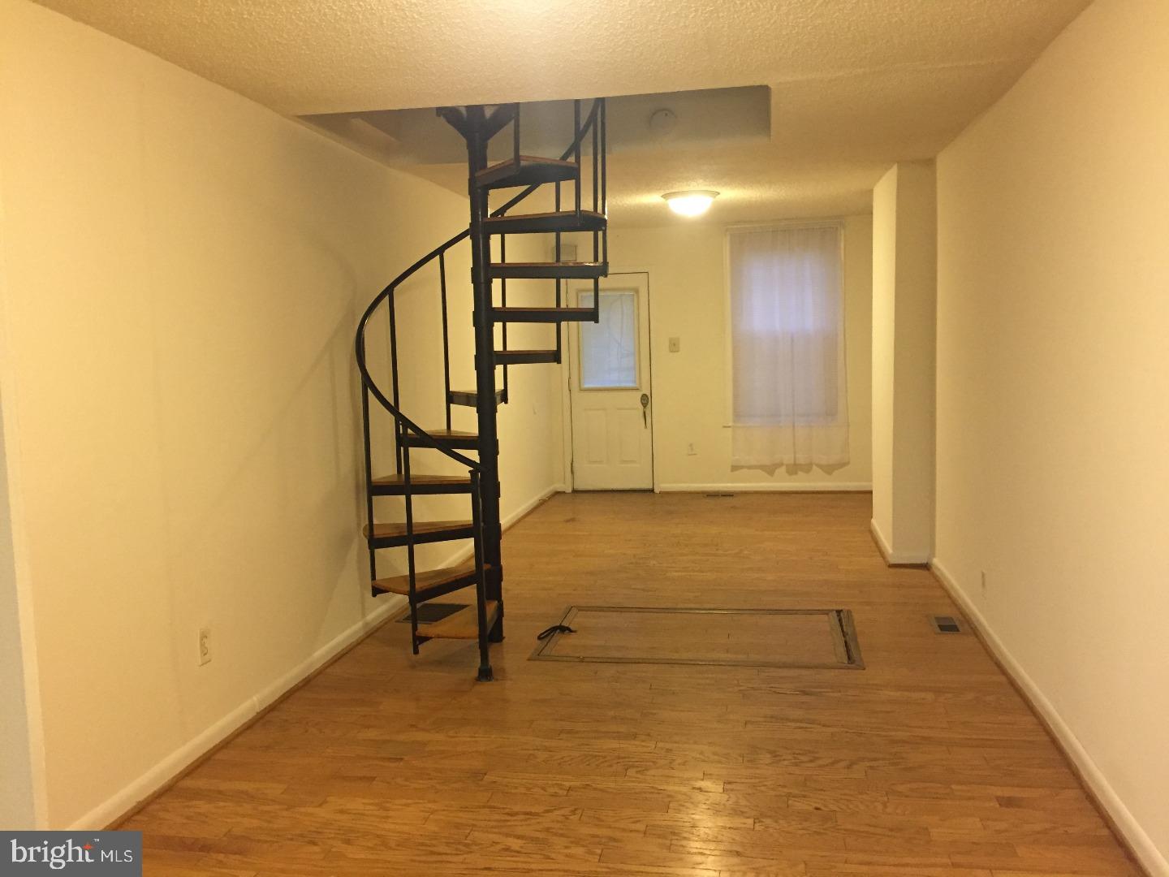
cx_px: 584
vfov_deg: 48.2
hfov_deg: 61.7
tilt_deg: -5.4
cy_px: 438
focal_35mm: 29
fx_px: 979
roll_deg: +3.0
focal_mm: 4.15
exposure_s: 1/30
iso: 200
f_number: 2.2
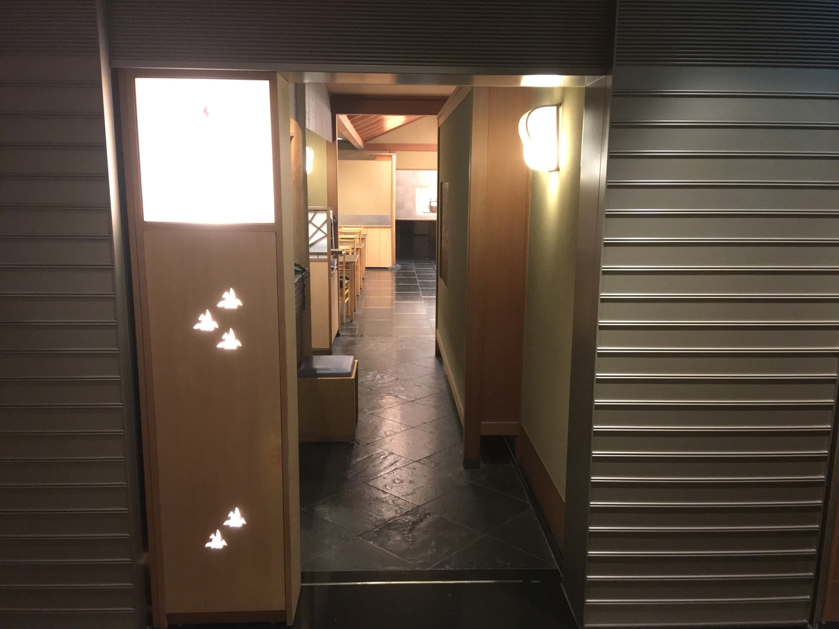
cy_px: 314
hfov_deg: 61.7
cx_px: 420
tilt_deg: -10.3
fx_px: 703
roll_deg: -0.7
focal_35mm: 29
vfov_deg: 48.2
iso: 200
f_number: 2.2
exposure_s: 1/17
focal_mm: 4.15
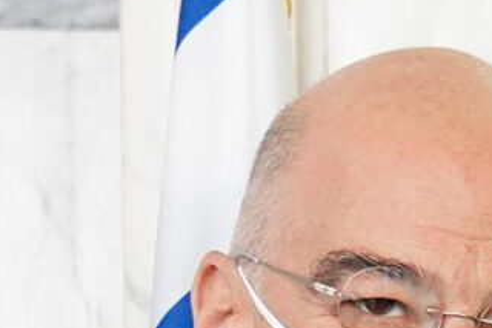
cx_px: 1252
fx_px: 3606
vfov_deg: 4.8
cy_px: 1185
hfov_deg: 7.2
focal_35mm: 264
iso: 3200
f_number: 4
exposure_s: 1/500
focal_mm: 33
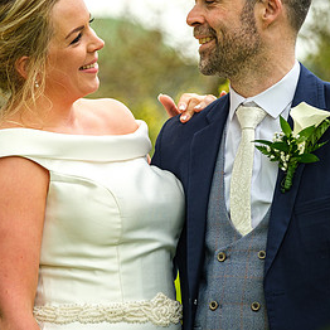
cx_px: 76
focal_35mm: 300
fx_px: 3236
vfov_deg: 5.8
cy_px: 159
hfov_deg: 5.8
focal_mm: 106
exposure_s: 1/320
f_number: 2.8
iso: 160
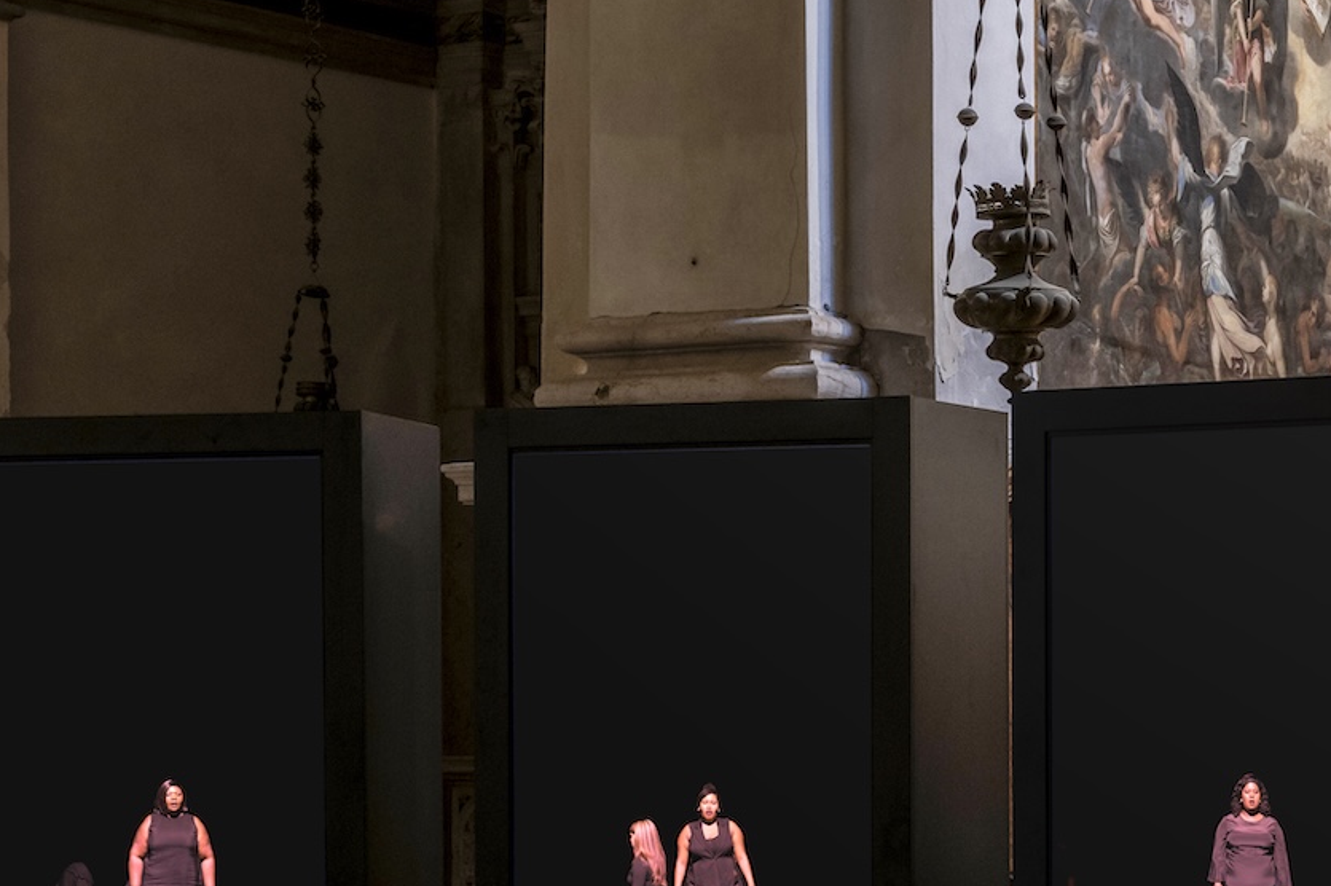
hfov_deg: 17.4
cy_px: 812
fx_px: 4250
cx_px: 1360
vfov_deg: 11.8
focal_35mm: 115
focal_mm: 48
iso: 200
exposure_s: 1
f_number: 9
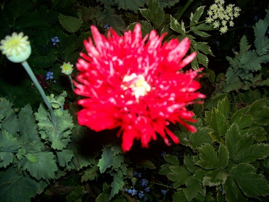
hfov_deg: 54.0
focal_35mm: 34
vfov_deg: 41.8
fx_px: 264
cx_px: 134
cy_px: 101
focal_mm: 5.6
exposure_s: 1/112
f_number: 2.7
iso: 140
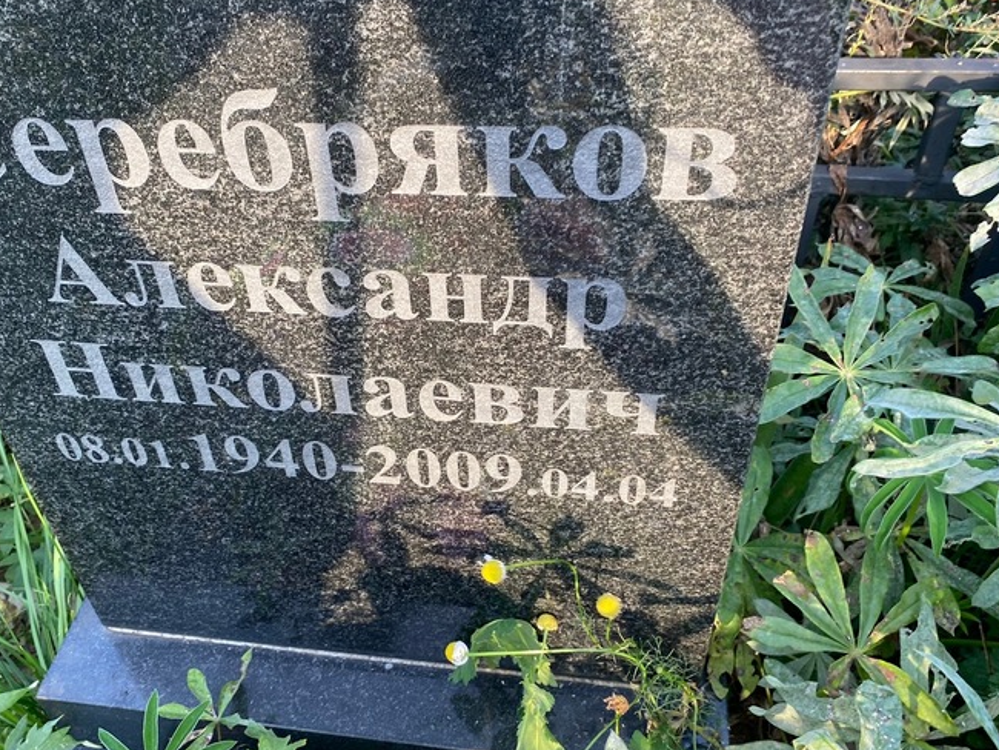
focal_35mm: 32
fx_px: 924
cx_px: 432
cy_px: 380
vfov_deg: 44.2
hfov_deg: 56.6
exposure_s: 1/121
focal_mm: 4.25
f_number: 1.8
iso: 40
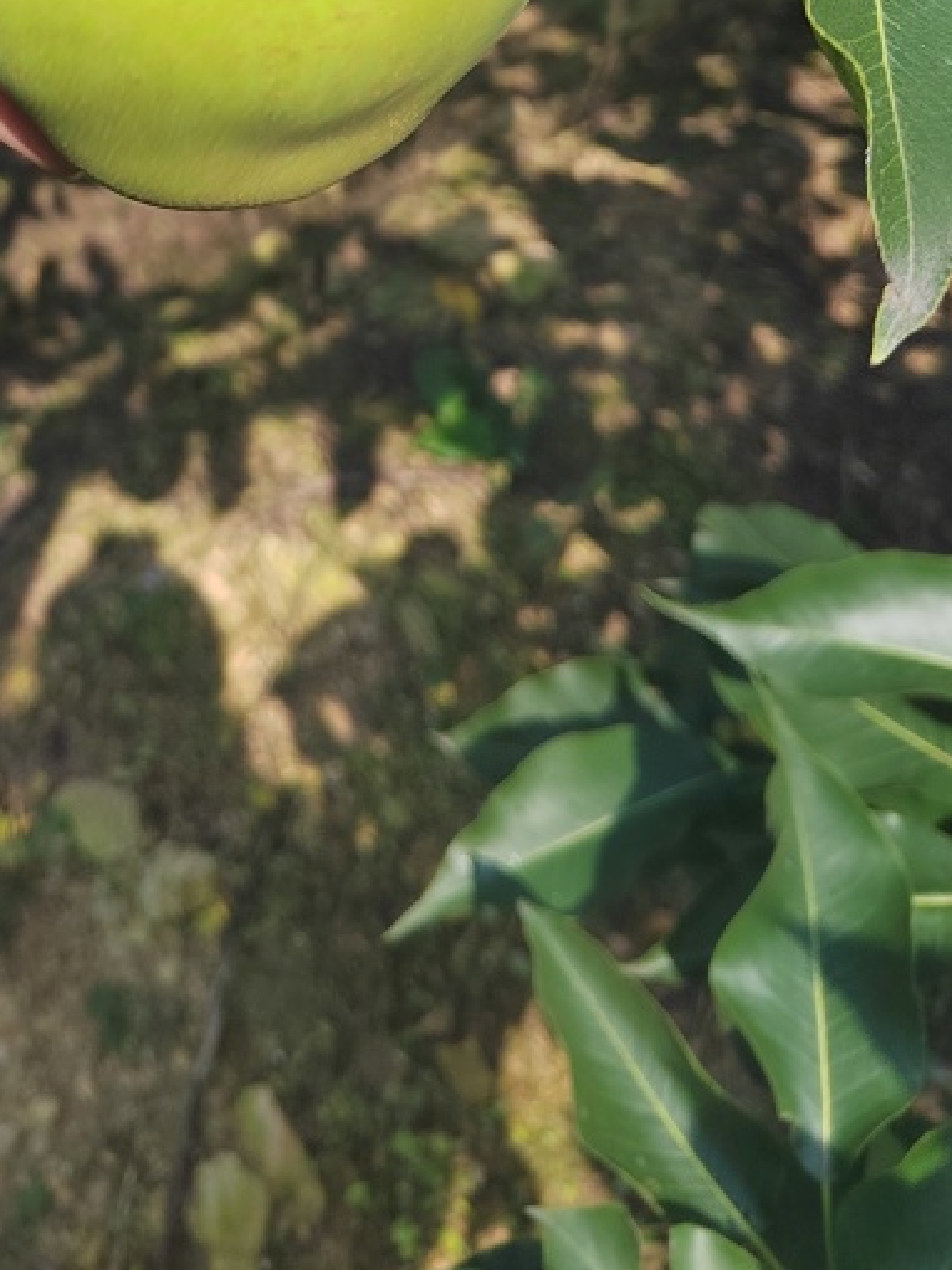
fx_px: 1761
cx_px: 82
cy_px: -48
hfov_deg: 29.0
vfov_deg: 35.3
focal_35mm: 48
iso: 438
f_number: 1.9
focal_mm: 5.52
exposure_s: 1/1728
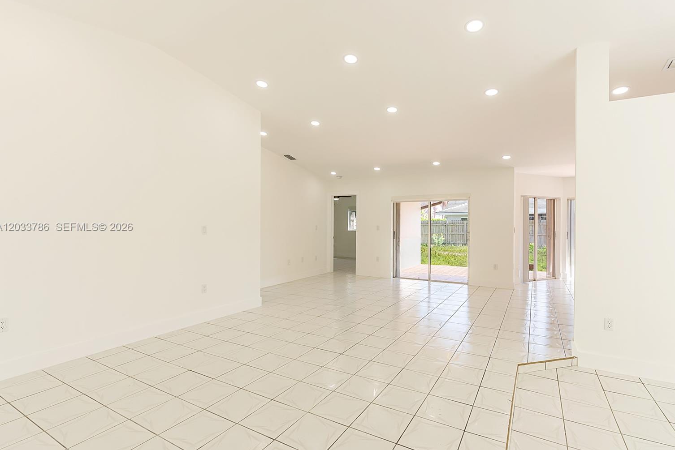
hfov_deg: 93.2
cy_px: 227
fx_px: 319
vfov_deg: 70.5
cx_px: 351
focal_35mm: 17
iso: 100
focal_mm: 16
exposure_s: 1/30
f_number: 11
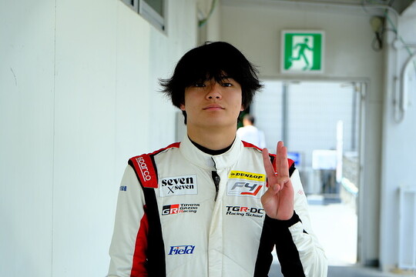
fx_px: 739
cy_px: 138
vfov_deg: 21.2
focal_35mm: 64
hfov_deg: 31.4
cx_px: 208
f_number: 2.8
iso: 200
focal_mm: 42.9
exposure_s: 1/680
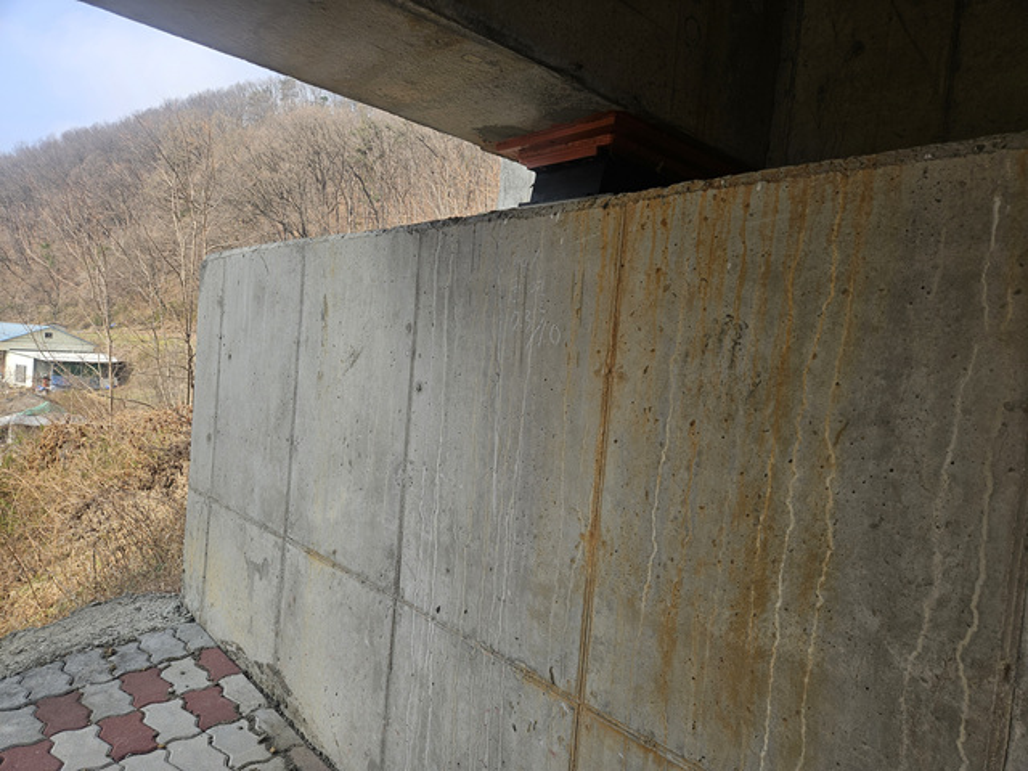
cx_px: 514
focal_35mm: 23
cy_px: 386
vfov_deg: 58.9
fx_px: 683
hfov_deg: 73.9
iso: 25
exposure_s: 1/619
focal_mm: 5.4
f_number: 1.8
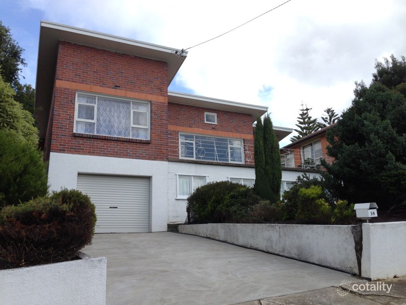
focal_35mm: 33
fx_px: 387
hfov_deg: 55.4
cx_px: 203
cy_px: 152
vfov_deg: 42.9
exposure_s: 1/723
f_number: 2.4
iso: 50
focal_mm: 4.12
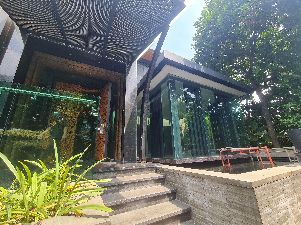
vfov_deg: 89.9
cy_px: 112
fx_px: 113
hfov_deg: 106.2
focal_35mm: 13
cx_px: 150
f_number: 2.2
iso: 50
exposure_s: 1/295
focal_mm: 2.2
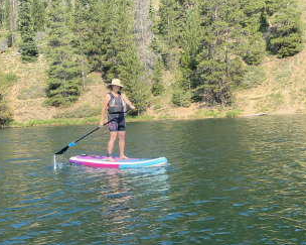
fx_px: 552
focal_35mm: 61
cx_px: 141
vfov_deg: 25.0
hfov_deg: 31.0
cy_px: 127
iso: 20
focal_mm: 6
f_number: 2
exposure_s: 1/470
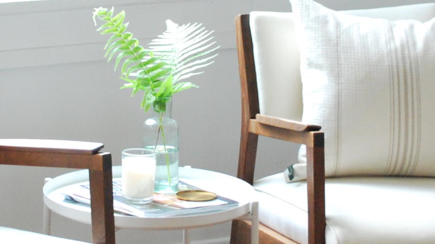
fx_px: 2018
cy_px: -65
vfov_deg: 6.9
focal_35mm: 175
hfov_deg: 12.3
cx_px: 133
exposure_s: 1/60
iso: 800
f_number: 4.8
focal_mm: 32
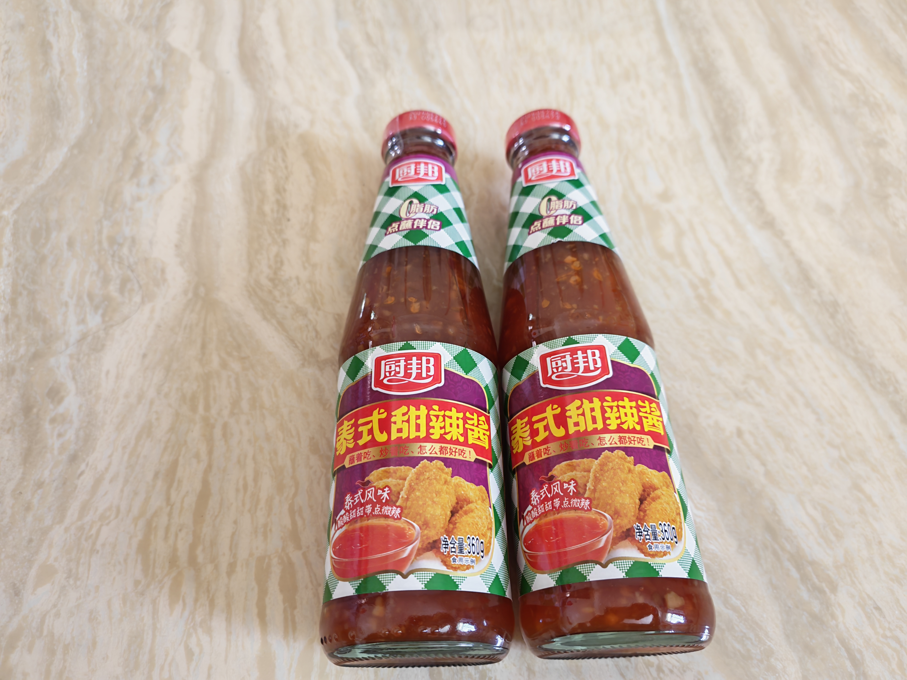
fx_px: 629
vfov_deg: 56.8
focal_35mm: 24
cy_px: 340
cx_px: 454
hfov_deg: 71.6
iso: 320
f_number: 1.9
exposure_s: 1/33
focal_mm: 5.52
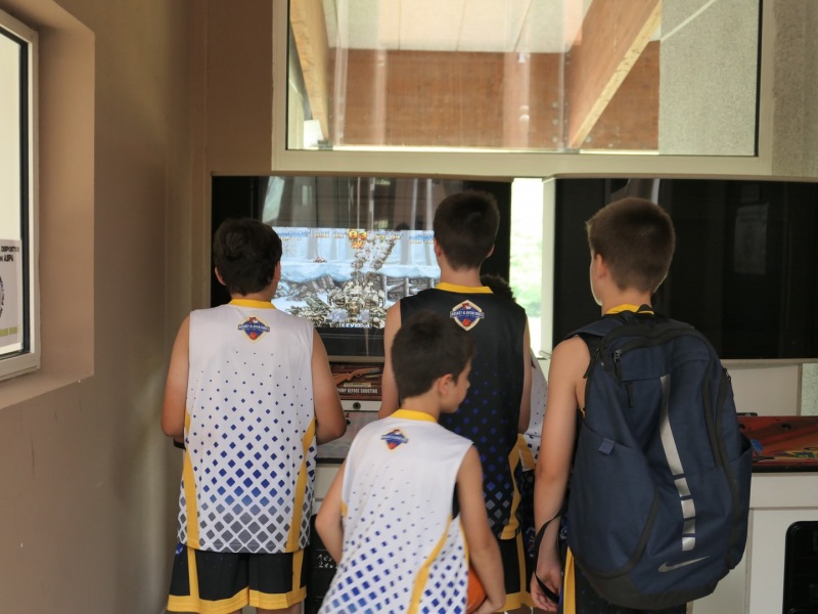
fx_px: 969
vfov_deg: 35.1
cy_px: 307
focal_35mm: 41
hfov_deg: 45.8
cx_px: 409
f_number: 2.8
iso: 500
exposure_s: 1/125
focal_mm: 13.7
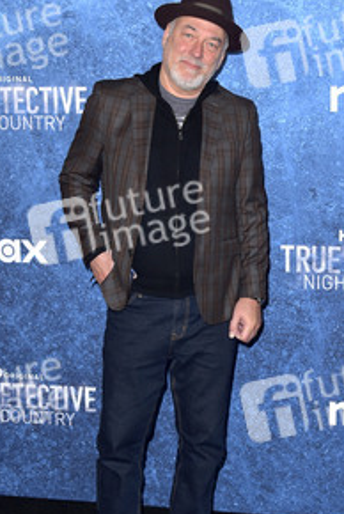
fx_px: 886
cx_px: 171
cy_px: 312
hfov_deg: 22.0
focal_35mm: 62
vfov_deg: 32.2
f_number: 6.3
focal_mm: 45
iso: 320
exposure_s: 1/250
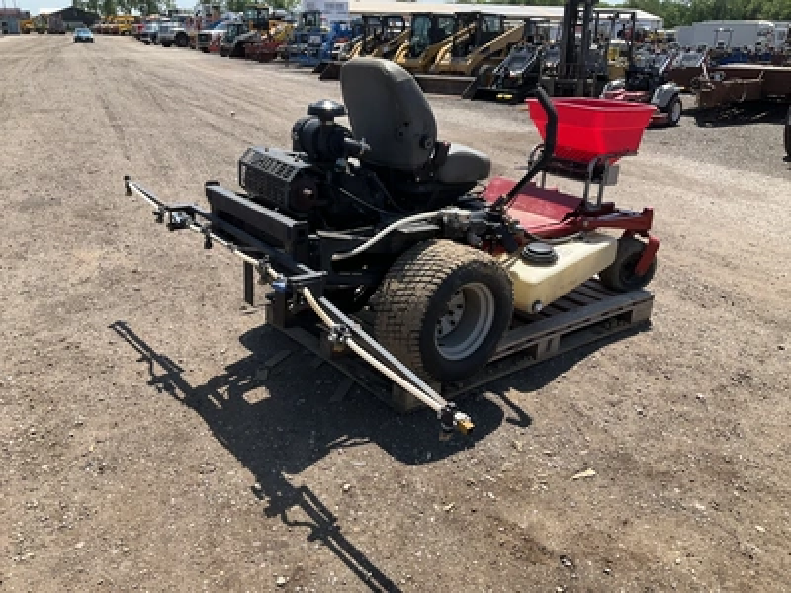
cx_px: 396
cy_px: 296
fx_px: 663
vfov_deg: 48.2
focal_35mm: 29
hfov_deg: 61.7
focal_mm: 3
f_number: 1.8
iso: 25
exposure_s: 1/1121
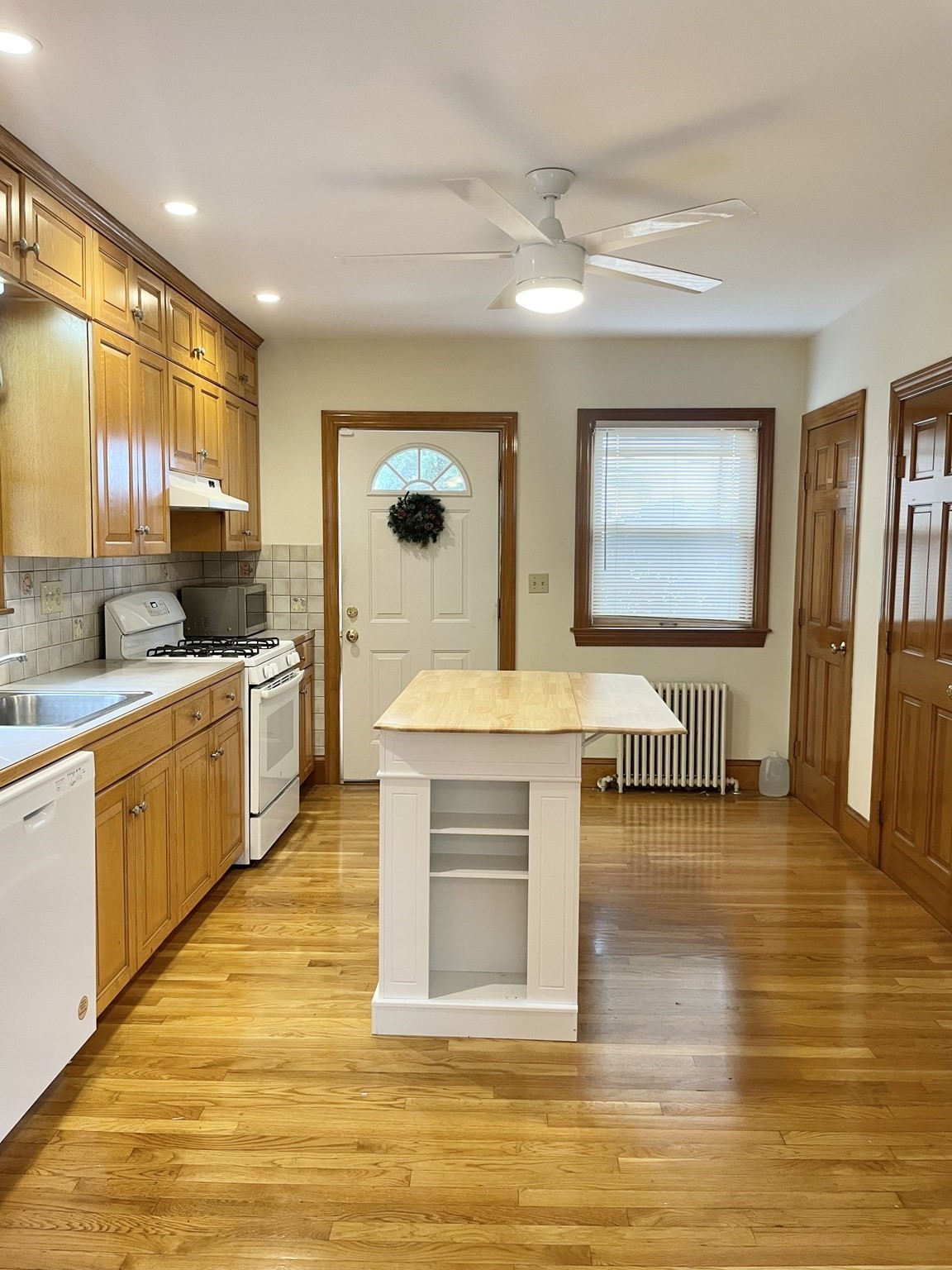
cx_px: 476
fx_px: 953
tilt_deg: -4.8
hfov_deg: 53.1
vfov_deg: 67.3
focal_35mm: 26
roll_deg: +0.6
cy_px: 635
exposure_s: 1/60
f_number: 1.6
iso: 125
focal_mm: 4.2
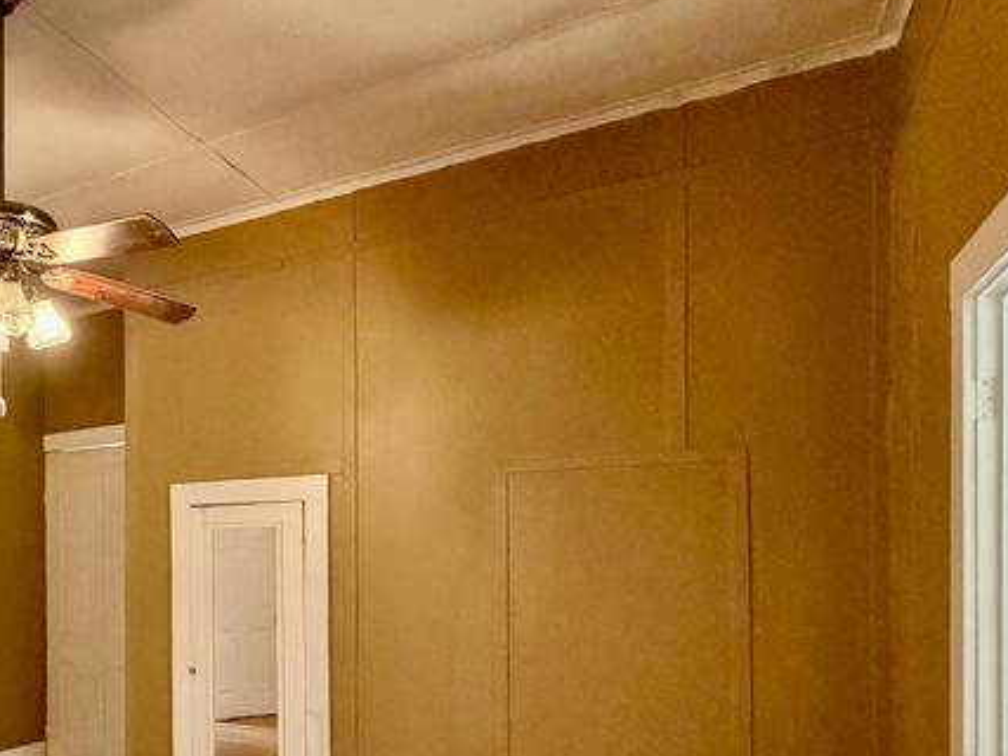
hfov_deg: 55.0
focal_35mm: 28
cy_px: 567
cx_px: 98
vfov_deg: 47.8
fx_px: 815
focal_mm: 2.22
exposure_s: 1/60
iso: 400
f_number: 2.2
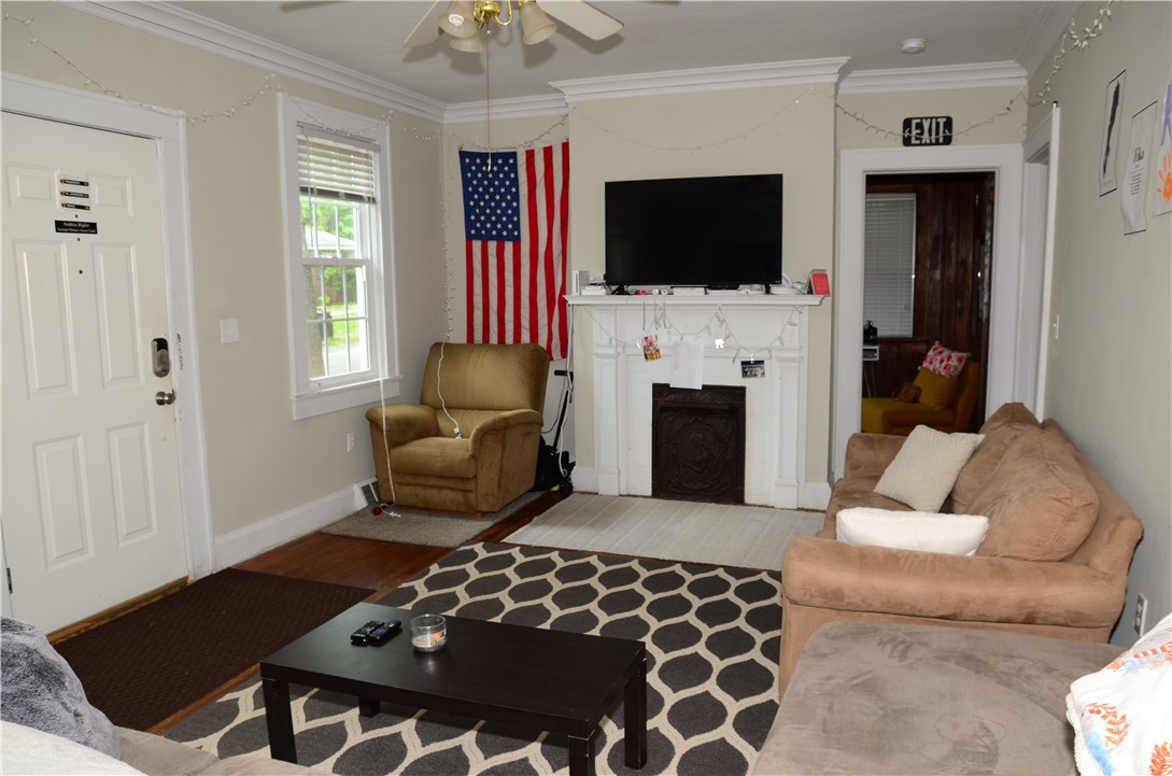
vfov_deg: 50.2
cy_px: 388
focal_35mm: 26
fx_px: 828
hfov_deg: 70.6
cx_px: 586
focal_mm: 17
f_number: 5.6
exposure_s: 1/60
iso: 400
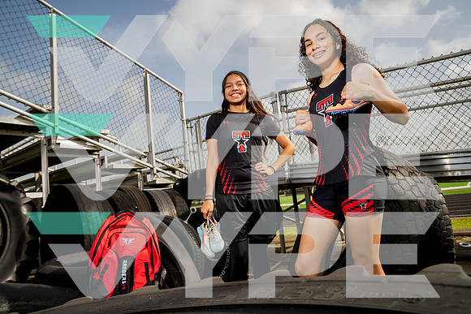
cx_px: 236
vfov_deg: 53.2
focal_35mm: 24
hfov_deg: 73.7
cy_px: 157
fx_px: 314
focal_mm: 24
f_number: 5.6
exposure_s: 1/250
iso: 100
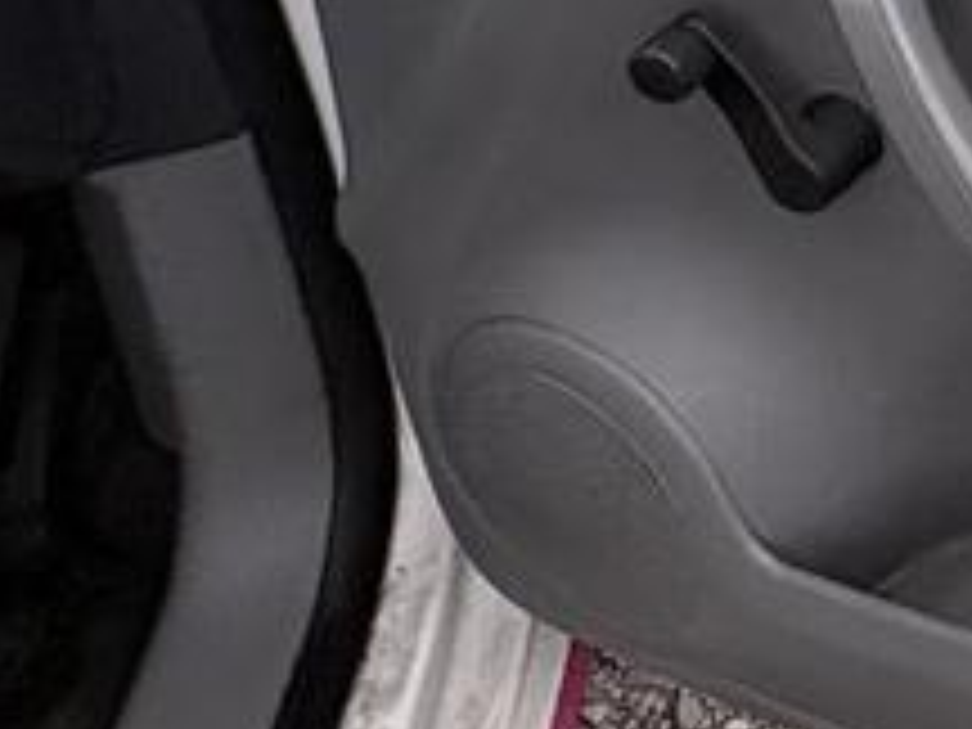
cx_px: 1750
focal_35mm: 58
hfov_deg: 21.5
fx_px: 1629
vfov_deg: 18.1
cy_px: -688
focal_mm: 2.22
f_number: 2.2
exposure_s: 1/283
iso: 40
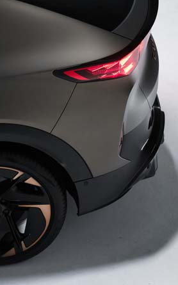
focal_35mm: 158
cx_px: 43
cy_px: 85
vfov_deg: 13.2
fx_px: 1227
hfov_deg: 8.3
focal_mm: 92
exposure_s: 1/50
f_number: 6.3
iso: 1600
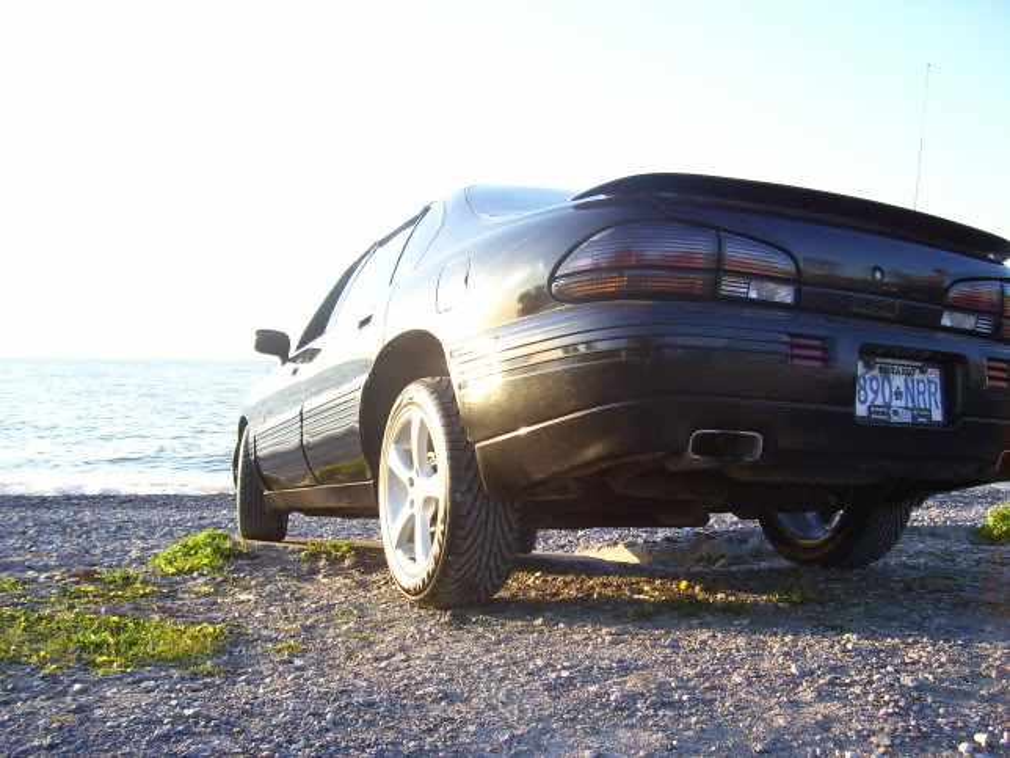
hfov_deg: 54.0
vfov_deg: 41.8
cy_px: 379
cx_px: 505
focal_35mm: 34
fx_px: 992
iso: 80
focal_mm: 5.6
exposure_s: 1/250
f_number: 2.7
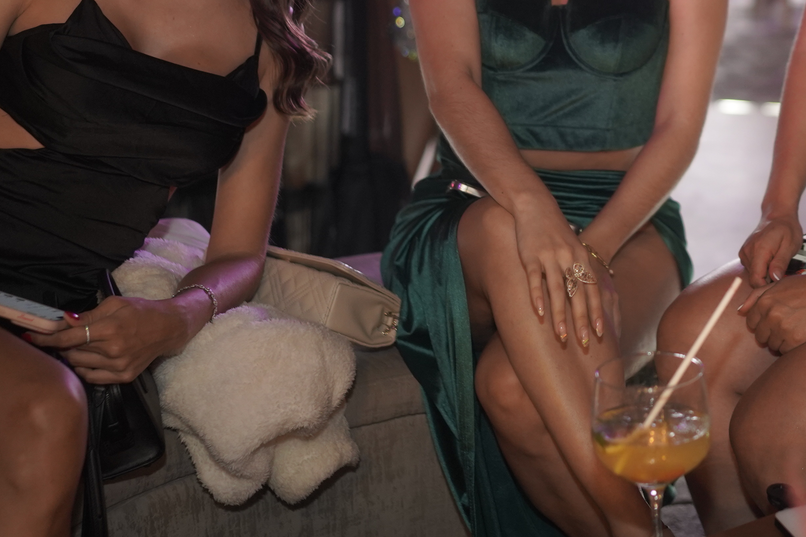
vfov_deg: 15.6
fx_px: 1925
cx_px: 729
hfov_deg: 23.0
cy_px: -4
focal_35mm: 86
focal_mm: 35
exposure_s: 1/160
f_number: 1.4
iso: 1000
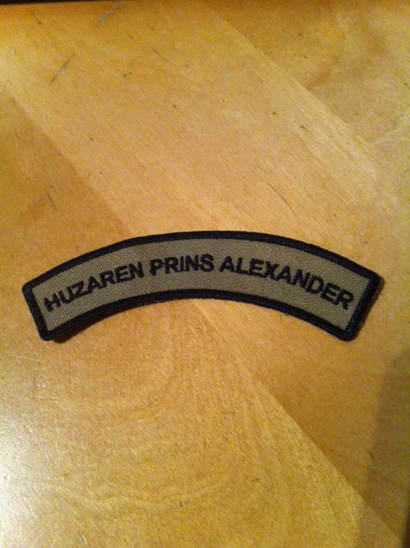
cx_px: 205
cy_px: 274
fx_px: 554
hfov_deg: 40.6
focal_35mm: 35
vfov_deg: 52.7
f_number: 2.8
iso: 320
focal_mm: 3.85
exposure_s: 1/17
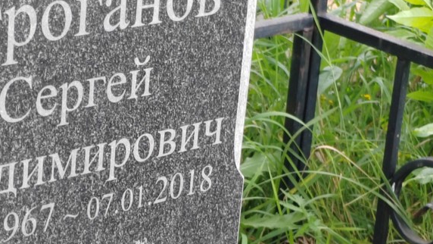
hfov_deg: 16.0
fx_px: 1539
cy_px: 139
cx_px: 159
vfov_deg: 9.1
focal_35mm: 134
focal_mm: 5.52
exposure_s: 1/120
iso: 100
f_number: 1.9
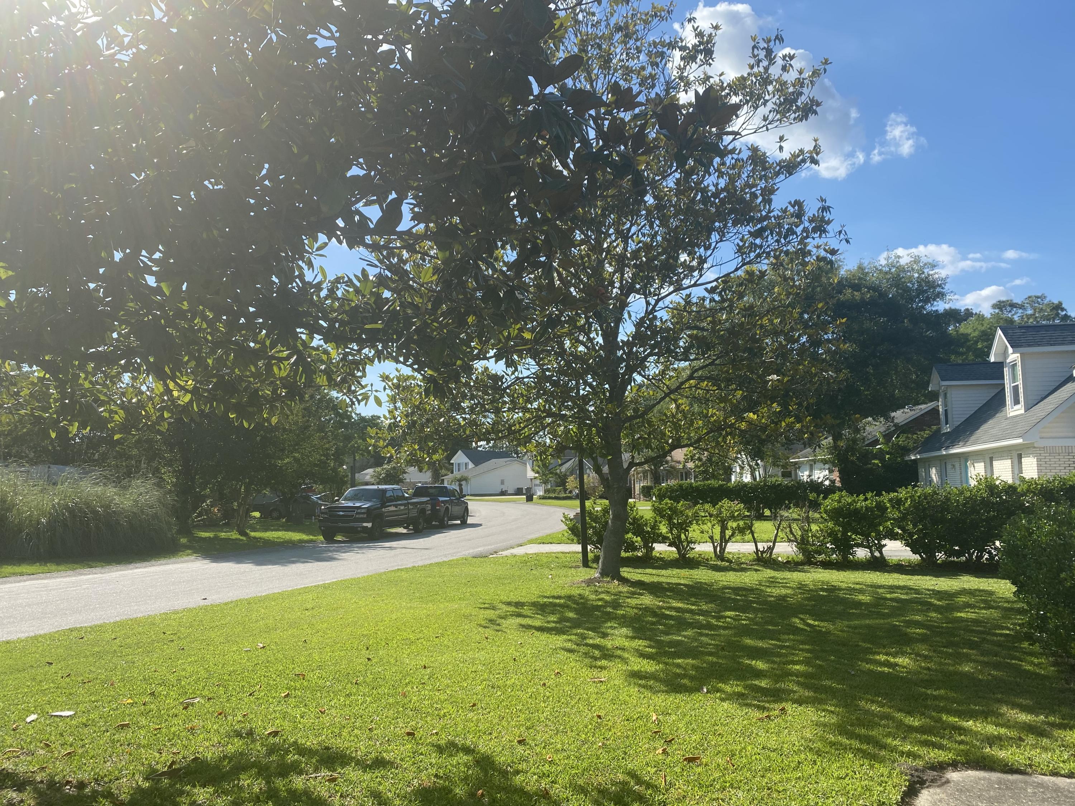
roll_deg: +0.0
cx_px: 538
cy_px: 403
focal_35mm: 26
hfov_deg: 67.3
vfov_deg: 53.1
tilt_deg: +5.8
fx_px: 807
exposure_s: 1/1927
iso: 32
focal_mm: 4.25
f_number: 1.8
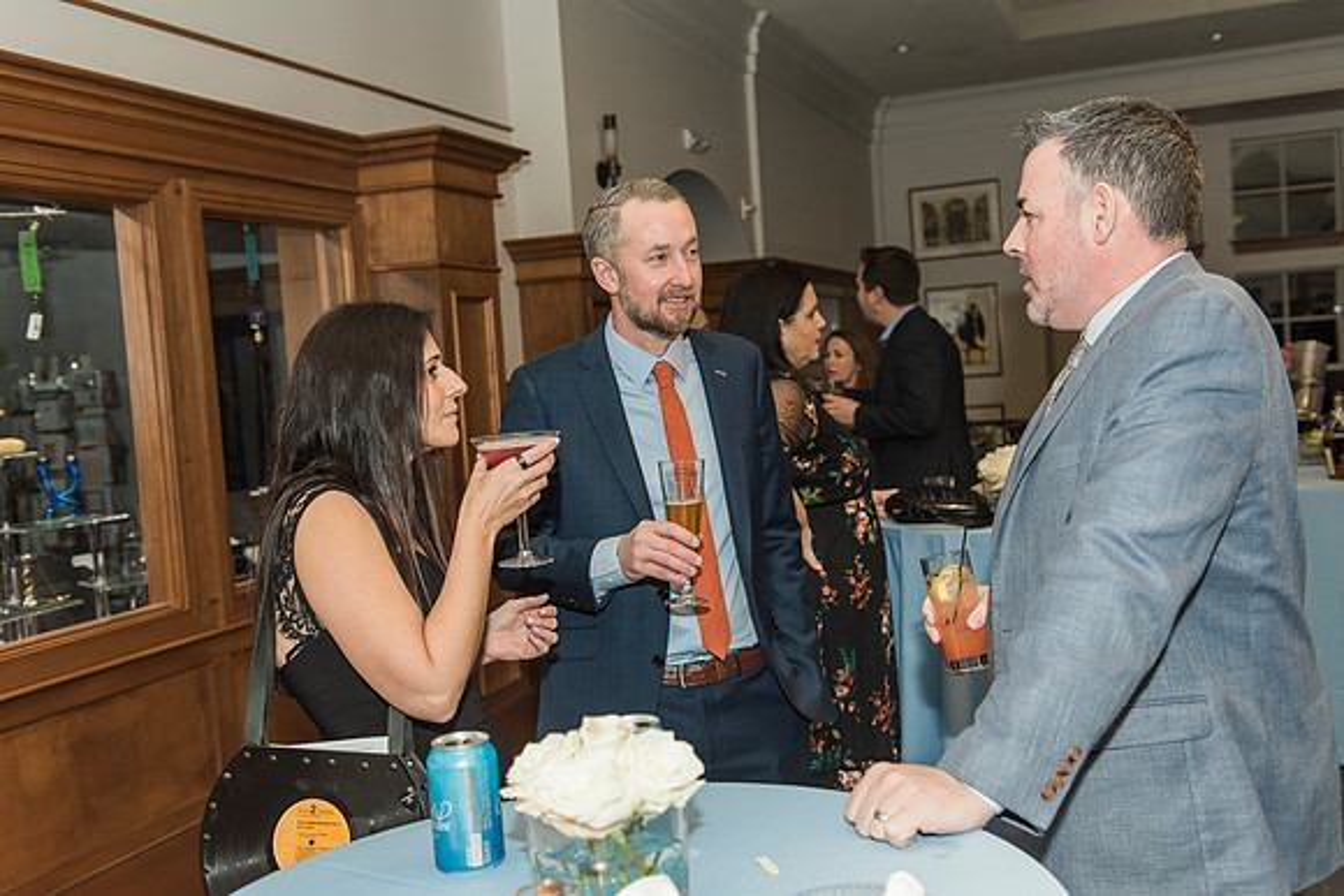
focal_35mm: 35
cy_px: 448
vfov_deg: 37.9
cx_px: 672
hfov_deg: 54.4
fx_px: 1307
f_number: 4
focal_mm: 35
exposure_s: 1/100
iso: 1250
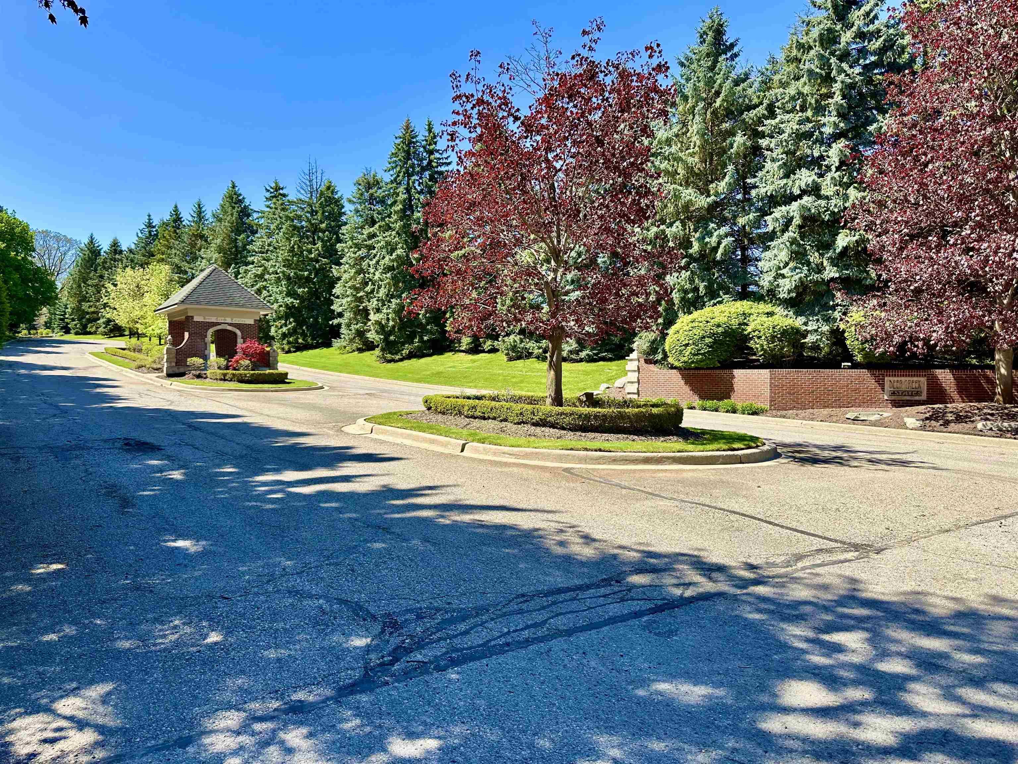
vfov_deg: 56.8
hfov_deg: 71.6
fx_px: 706
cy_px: 382
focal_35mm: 24
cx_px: 509
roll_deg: -1.0
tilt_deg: -0.3
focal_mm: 6.86
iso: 80
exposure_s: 1/2353
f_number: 1.78
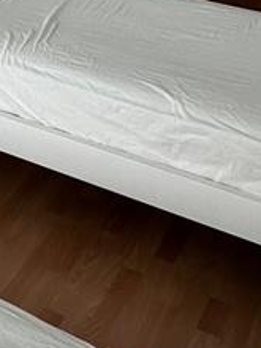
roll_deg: -1.0
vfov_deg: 26.0
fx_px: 714
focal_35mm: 71
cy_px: 3
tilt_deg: -20.3
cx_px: -101
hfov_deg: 18.8
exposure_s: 1/247
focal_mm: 1.57
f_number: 1.8
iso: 32
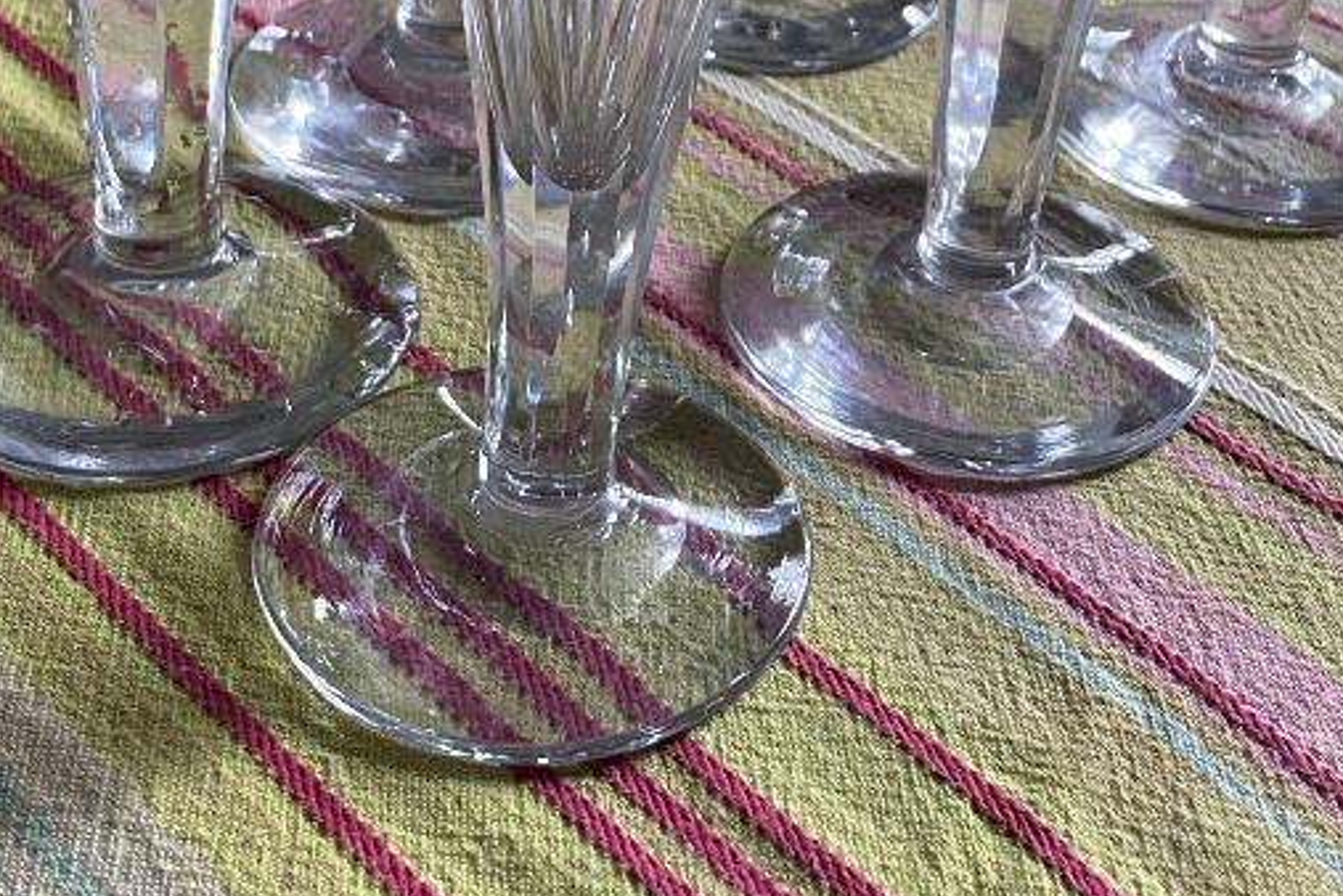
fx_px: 2387
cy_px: 0
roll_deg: -3.7
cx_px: 766
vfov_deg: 20.6
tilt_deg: -29.3
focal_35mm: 64
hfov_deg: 31.4
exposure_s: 1/90
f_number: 1.6
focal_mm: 4.2
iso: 125
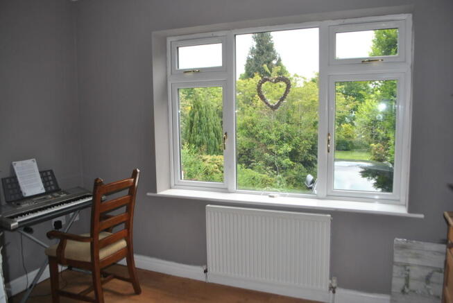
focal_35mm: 27
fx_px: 340
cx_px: 226
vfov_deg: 48.0
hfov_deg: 67.3
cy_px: 152
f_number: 3.5
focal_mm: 18
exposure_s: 1/200
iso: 100
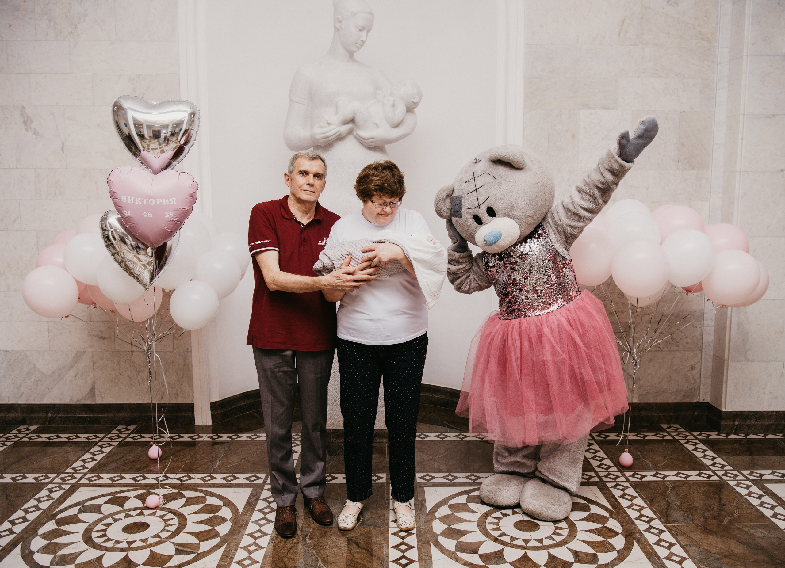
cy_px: 290
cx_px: 397
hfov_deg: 55.8
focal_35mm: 33
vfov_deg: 41.9
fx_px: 741
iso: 320
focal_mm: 30
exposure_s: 1/160
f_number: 4
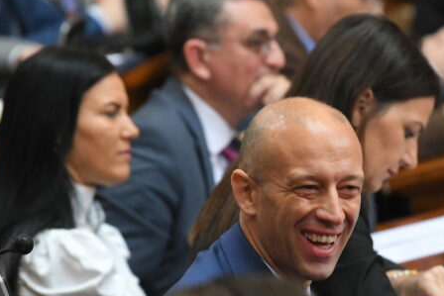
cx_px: 374
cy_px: 262
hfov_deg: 4.5
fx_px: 5638
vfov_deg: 3.0
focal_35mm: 457
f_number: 4
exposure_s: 1/400
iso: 3200
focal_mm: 200
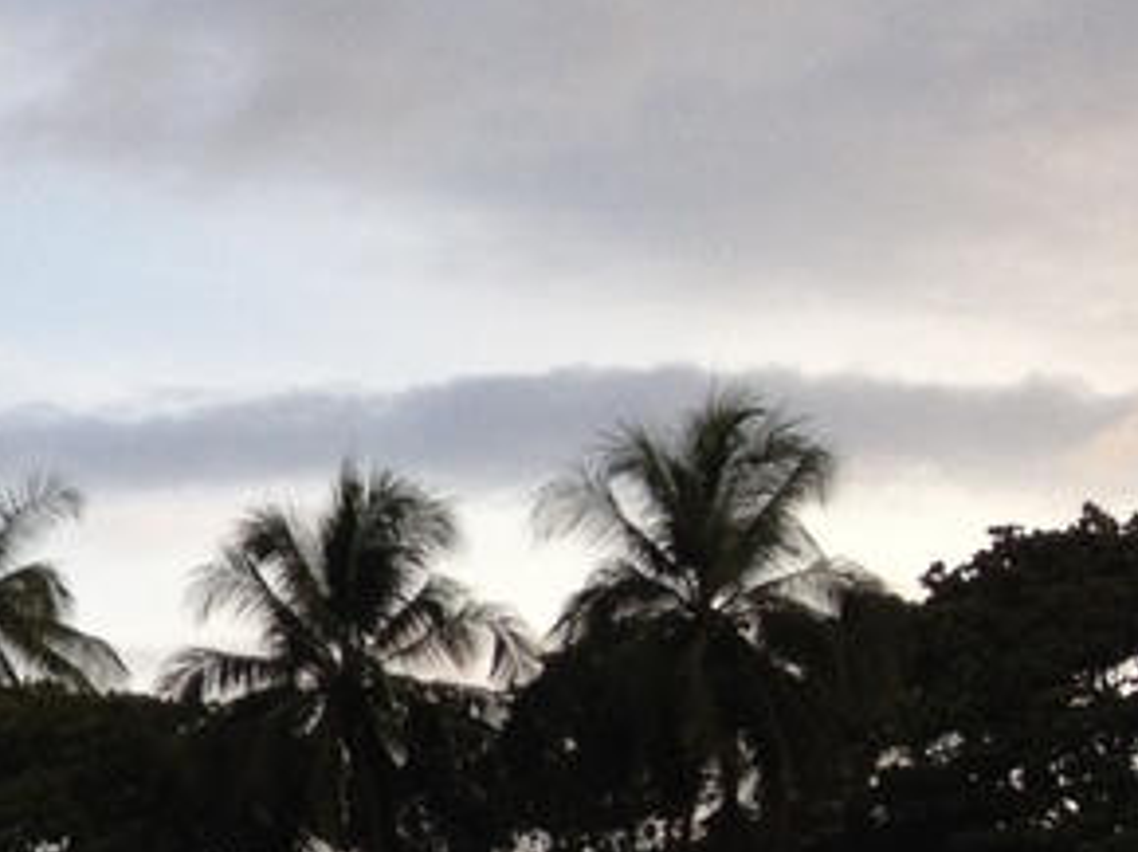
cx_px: -1177
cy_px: 1186
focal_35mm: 145
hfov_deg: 12.0
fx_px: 4763
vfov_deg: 10.0
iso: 50
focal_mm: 4.28
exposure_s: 1/665
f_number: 2.4
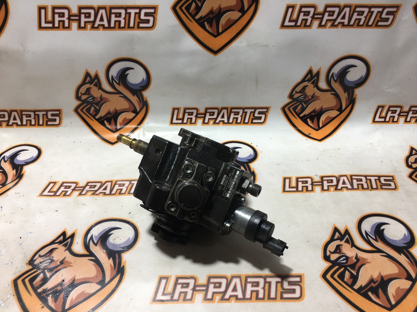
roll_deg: -0.3
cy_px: 156
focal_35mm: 29
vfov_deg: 48.2
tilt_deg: -38.8
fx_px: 349
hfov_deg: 61.7
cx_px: 208
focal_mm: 4.15
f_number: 2.2
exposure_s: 1/50
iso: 25
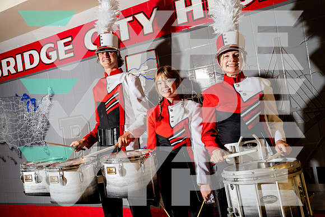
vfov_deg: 38.9
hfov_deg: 55.8
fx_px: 307
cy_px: 108
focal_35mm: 34
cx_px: 162
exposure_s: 1/250
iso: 2000
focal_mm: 34
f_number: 5.6
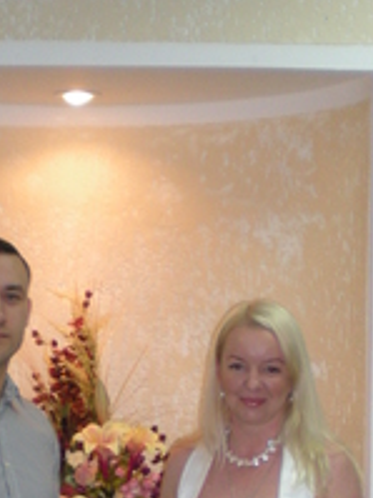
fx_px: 1510
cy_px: 586
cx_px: 134
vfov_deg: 17.9
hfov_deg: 14.1
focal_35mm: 105
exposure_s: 1/30
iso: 150
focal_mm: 6.3
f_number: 3.1
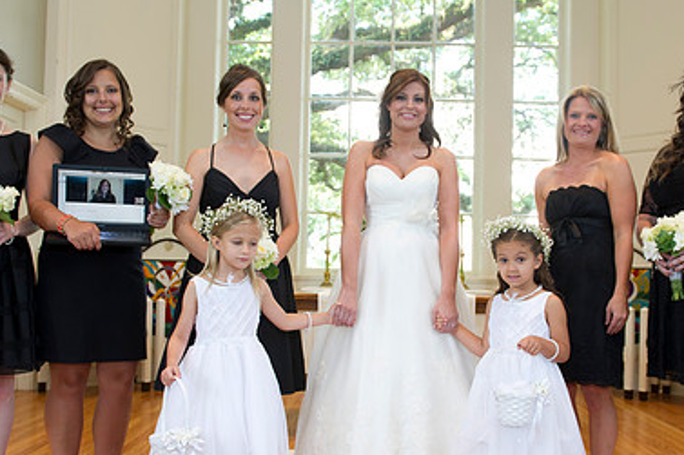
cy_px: 259
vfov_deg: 33.3
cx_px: 374
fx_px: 760
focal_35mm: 40
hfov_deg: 48.4
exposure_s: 1/100
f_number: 4
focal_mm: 26
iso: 800
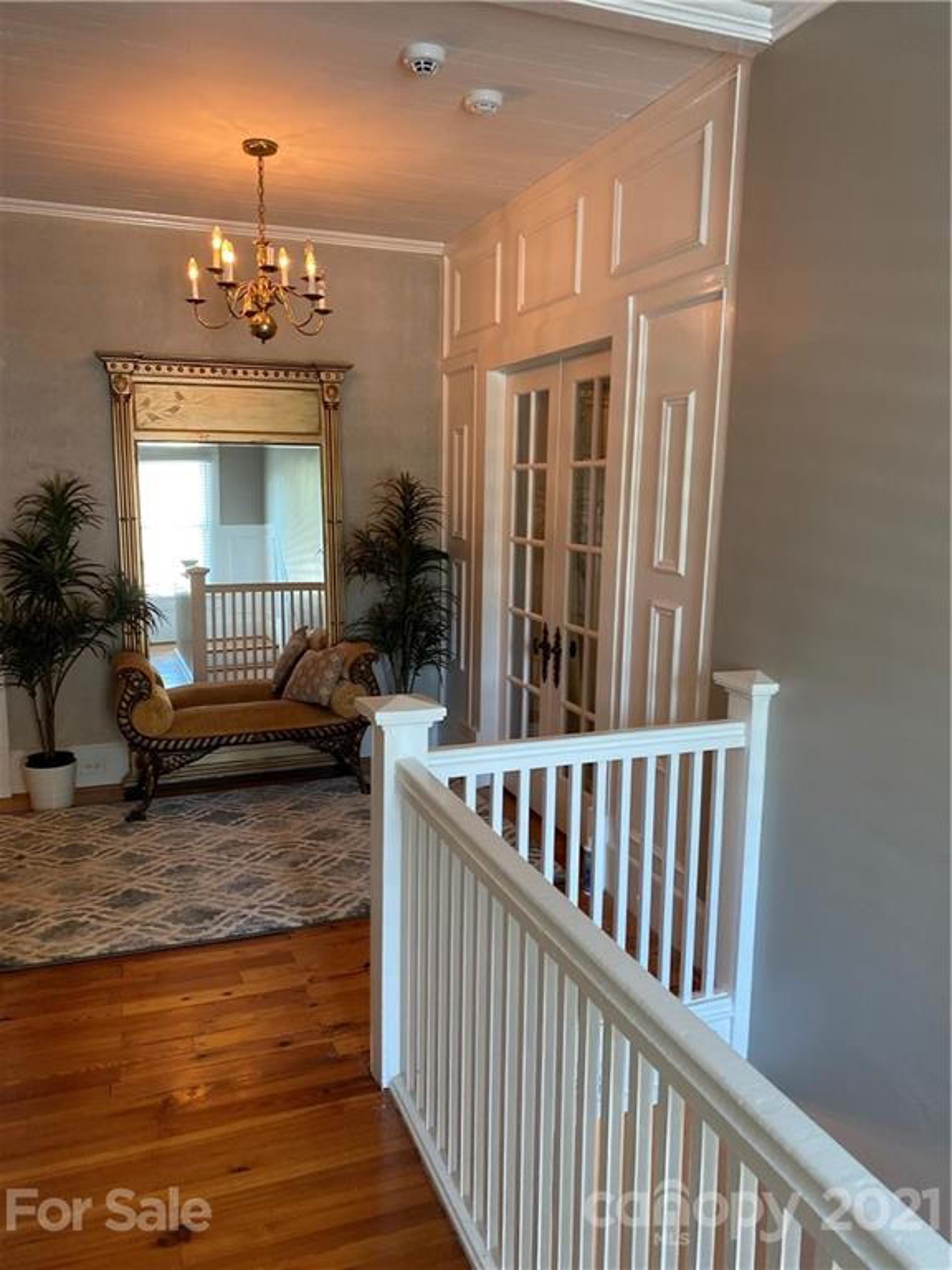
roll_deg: -0.4
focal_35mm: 26
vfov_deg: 67.3
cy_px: 635
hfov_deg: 53.1
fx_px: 953
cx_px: 476
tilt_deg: -8.0
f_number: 1.8
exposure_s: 1/60
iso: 250
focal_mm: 4.25
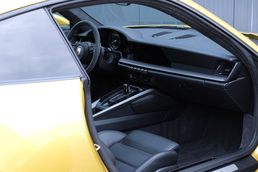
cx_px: 129
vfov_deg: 18.2
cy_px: 86
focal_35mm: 75
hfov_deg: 27.0
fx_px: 537
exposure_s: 1/75
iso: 2000
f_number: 4.8
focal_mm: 50
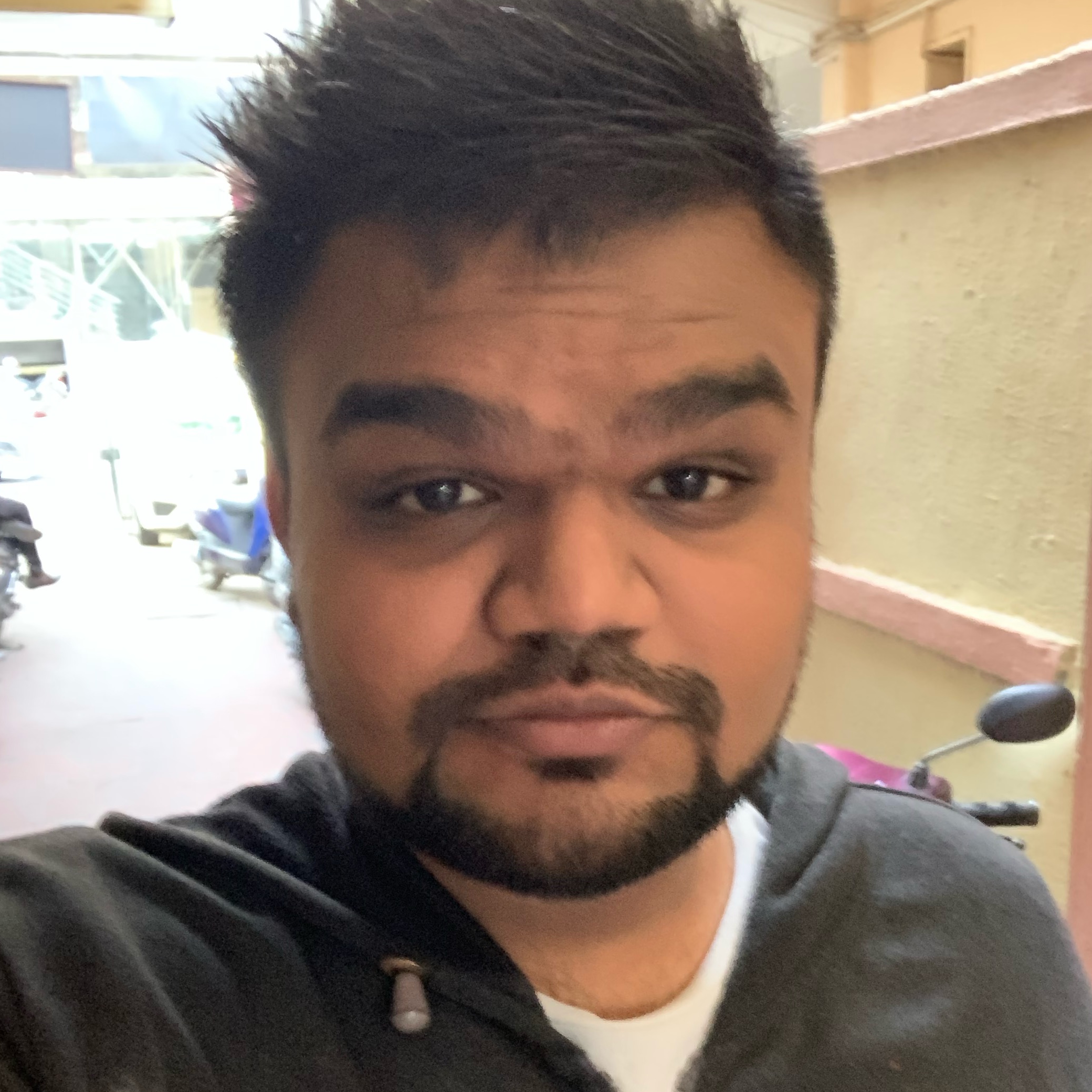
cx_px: 562
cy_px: 759
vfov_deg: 39.4
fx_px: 1499
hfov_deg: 40.0
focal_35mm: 42
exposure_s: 1/15
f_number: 2.2
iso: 1000
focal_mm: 2.87
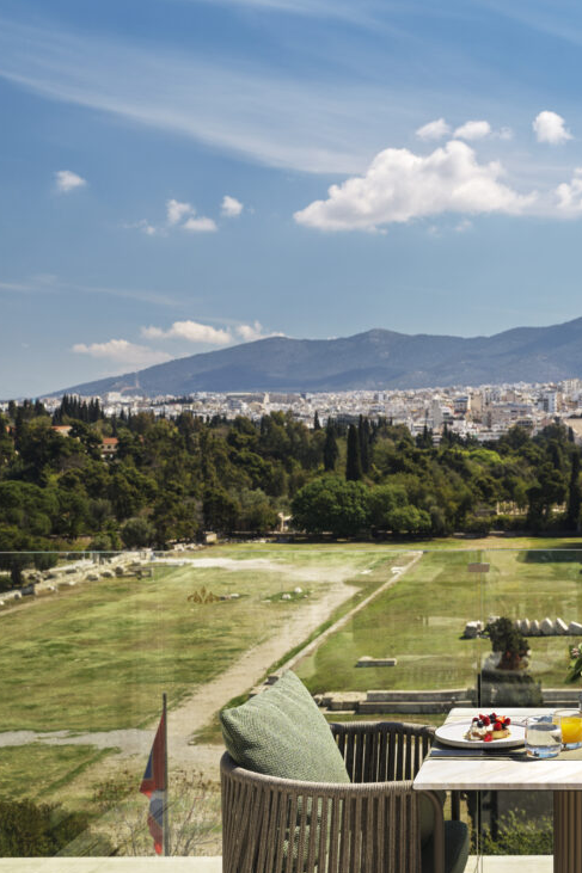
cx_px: 605
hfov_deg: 25.0
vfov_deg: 38.9
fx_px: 1237
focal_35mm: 51
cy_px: 429
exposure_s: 1/90
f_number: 11
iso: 200
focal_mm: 45
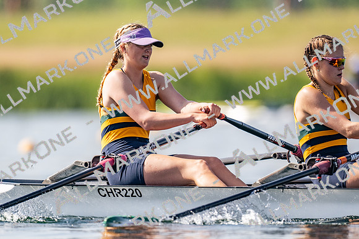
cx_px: 180
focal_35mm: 900
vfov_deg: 1.5
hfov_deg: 2.3
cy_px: 120
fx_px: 8970
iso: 180
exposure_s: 1/2500
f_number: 4
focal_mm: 600
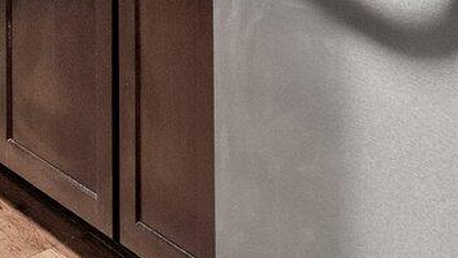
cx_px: 441
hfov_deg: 22.2
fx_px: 1130
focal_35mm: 93
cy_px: -399
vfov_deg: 10.7
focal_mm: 10
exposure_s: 1.3
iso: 800
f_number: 8
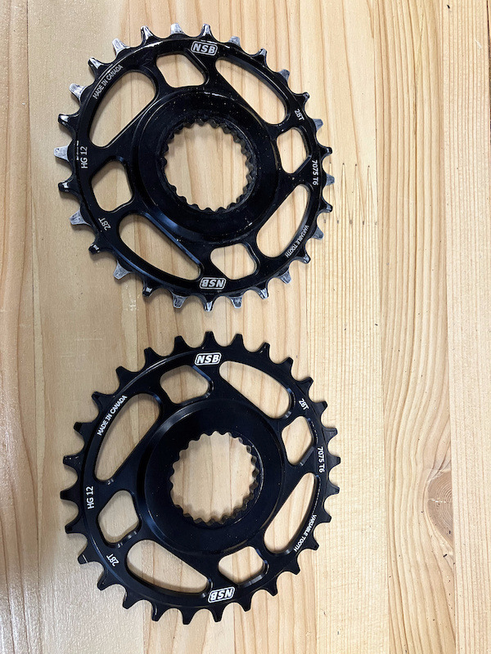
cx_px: 246
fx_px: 530
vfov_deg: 63.4
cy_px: 327
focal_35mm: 28
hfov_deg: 49.7
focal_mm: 3.99
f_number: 1.8
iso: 200
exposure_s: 1/60
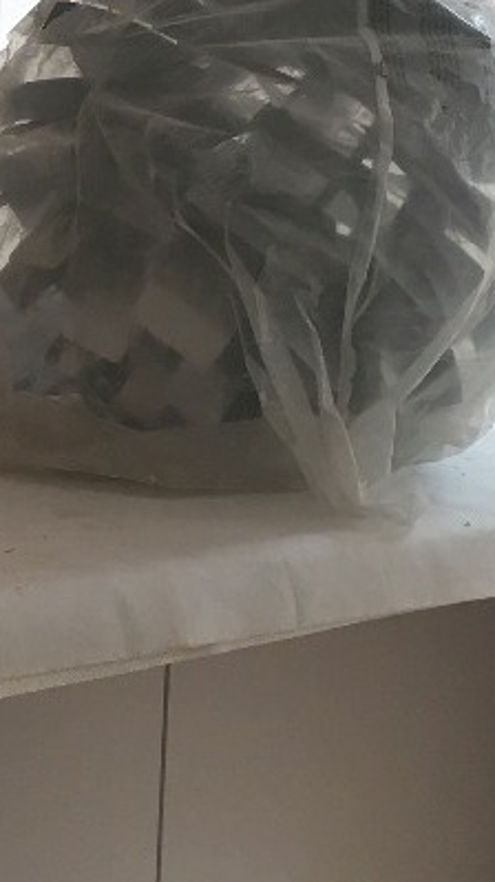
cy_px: 420
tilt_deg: -14.2
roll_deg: -1.6
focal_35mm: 95
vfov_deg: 22.5
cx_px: -217
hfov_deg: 12.2
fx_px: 2220
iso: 40
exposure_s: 1/33
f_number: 2.2
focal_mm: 4.15
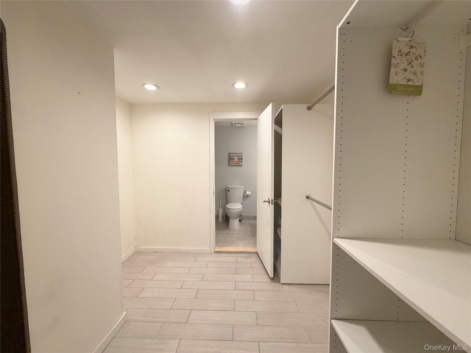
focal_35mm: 14
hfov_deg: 102.1
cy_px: 176
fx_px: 190
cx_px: 236
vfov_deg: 85.7
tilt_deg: -1.4
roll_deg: -0.4
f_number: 2.2
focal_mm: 2.22
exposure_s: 1/120
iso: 200
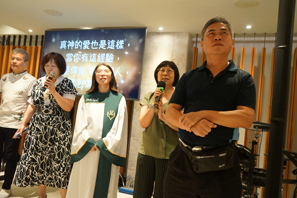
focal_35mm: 33
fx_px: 272
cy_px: 99
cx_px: 148
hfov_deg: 57.2
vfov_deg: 40.0
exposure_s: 1/160
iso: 5000
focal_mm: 33
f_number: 4
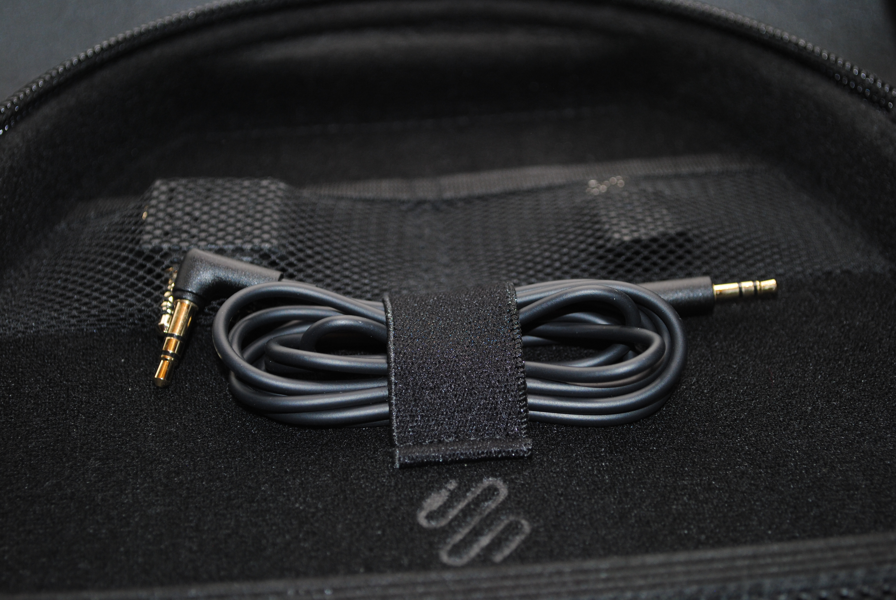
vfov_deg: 21.6
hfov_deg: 31.9
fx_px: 1570
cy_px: 300
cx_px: 448
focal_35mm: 63
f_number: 5.3
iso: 200
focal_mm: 42
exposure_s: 1/60
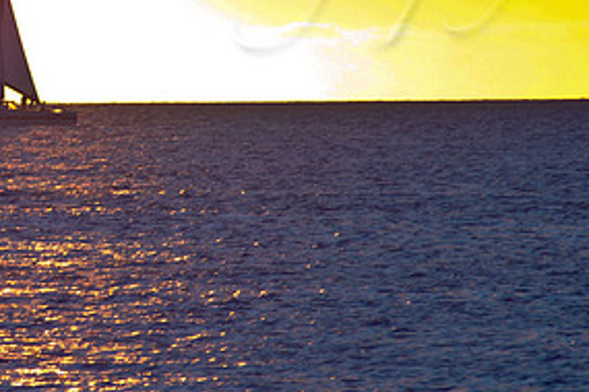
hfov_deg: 2.3
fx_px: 14462
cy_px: 173
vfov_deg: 1.6
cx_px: 4
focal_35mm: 884
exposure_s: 1/50
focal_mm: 290
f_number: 14
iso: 500
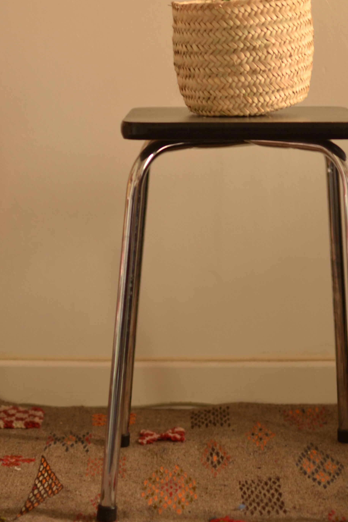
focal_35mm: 88
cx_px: 201
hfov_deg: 15.6
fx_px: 1274
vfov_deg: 22.9
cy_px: 126
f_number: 1.8
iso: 100
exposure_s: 1/13
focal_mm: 35
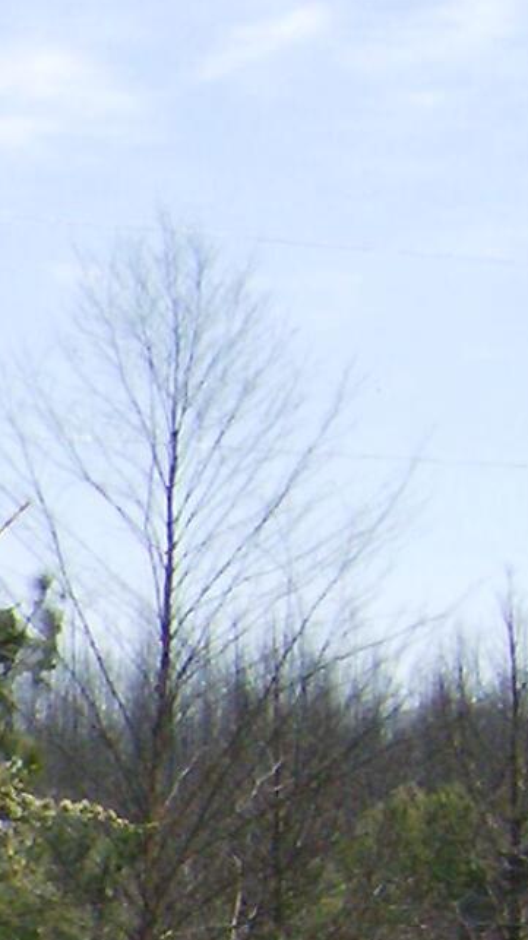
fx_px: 4586
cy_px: 1167
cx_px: -1305
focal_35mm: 184
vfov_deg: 11.4
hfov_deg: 5.9
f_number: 4.7
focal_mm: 6
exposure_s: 1/806
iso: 100
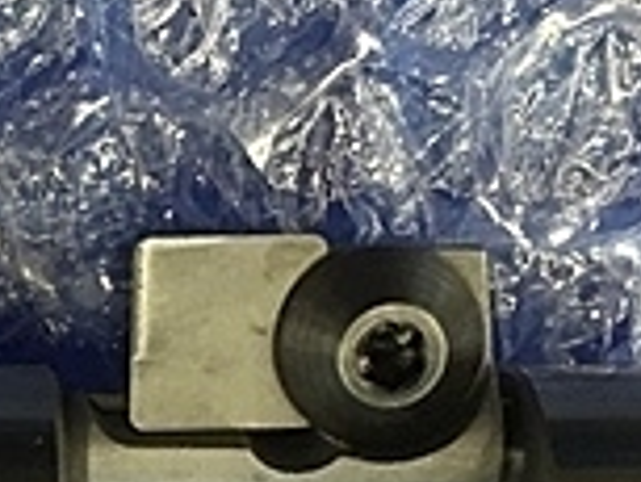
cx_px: -239
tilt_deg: -79.4
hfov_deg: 15.3
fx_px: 2242
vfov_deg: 12.1
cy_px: 503
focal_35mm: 121
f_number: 2.2
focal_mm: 4.15
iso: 80
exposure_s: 1/30
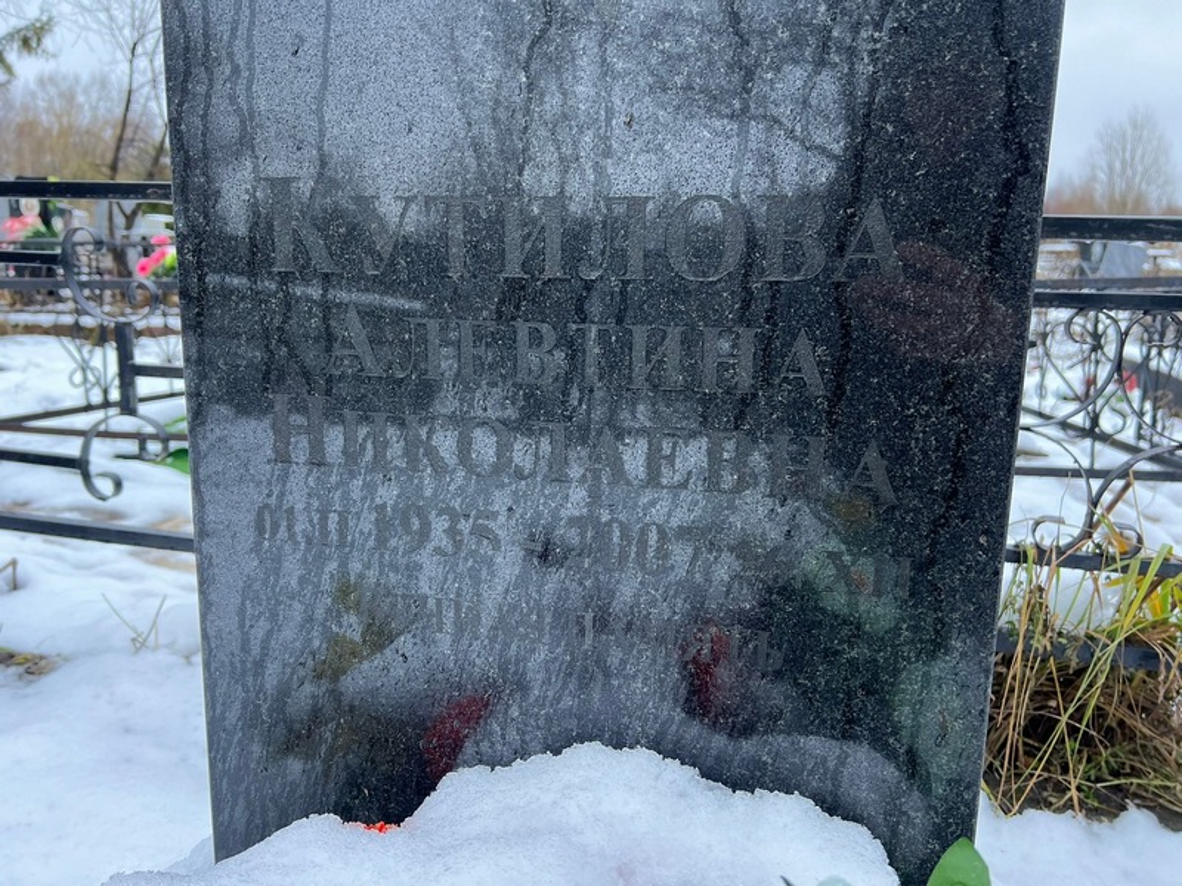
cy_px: 443
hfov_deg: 67.3
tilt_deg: -11.8
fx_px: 888
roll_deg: -1.4
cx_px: 591
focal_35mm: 26
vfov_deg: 53.1
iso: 125
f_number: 1.5
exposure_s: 1/102
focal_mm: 5.7
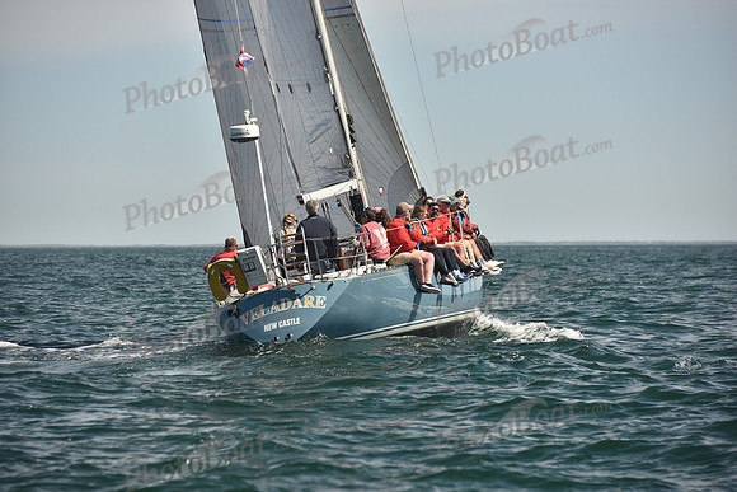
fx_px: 4095
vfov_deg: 6.9
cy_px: 246
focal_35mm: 200
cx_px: 368
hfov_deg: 10.3
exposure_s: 1/640
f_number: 6.3
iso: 250
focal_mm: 200
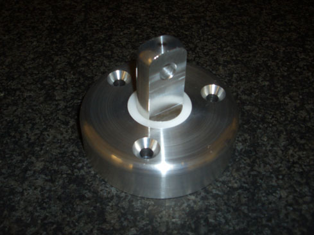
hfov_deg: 38.9
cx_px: 157
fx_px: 445
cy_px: 118
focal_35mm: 49
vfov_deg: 29.7
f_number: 3.1
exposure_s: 1/60
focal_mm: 8.2
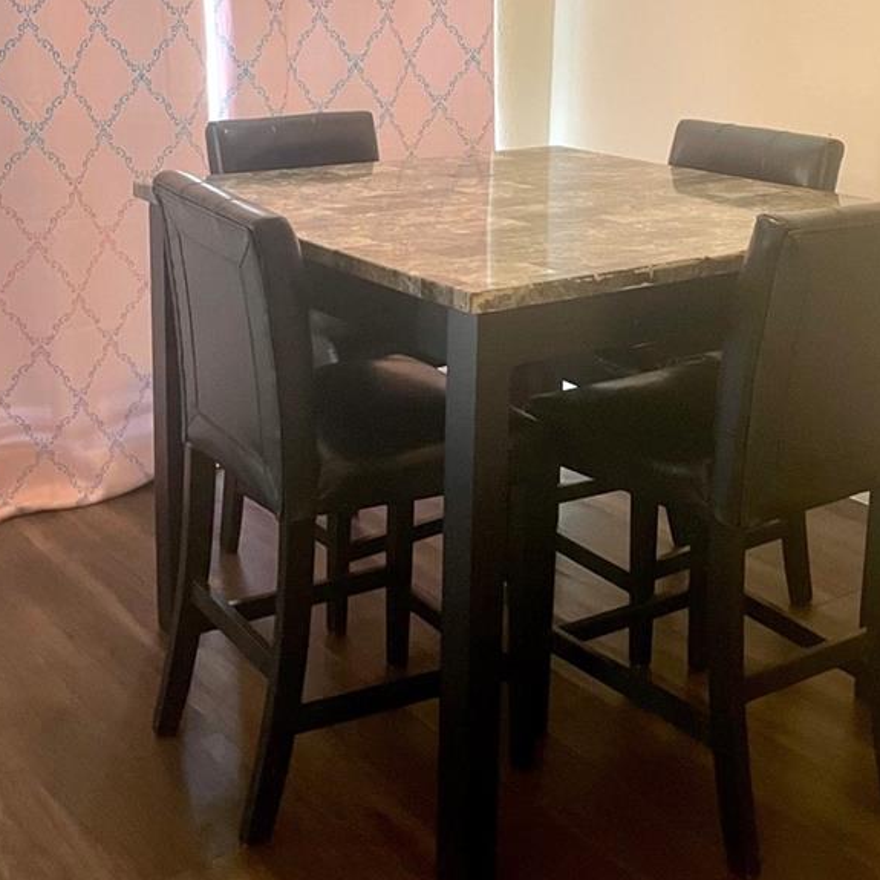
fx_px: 1381
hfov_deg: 35.3
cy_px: 256
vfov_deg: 34.8
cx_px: 399
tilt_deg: -14.1
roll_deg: +0.0
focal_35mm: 48
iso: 400
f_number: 1.6
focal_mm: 4.2
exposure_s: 1/40
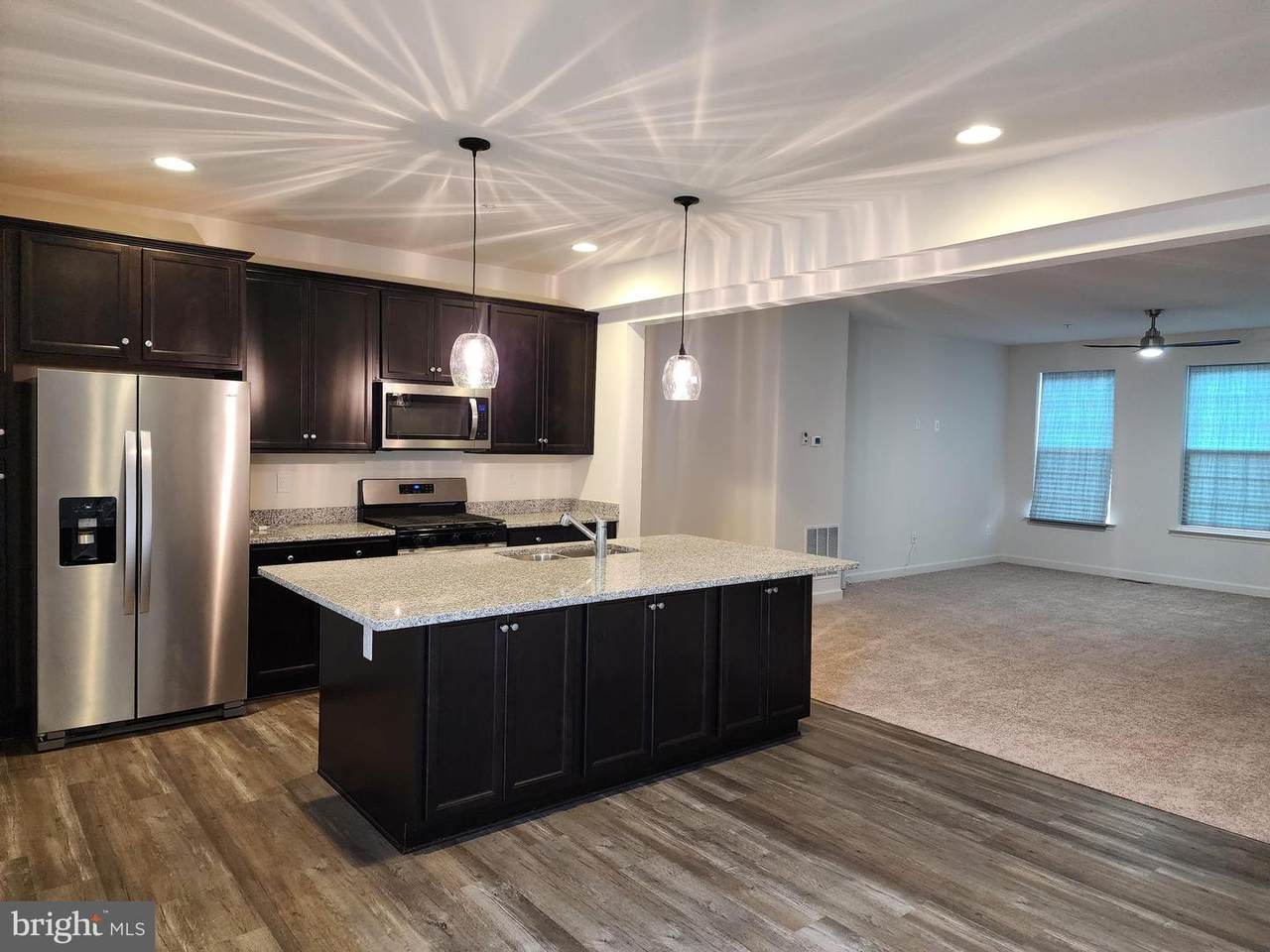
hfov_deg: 73.9
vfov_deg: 58.9
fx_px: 844
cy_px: 476
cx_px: 635
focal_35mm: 23
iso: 640
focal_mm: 6.4
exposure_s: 1/120
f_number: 1.8
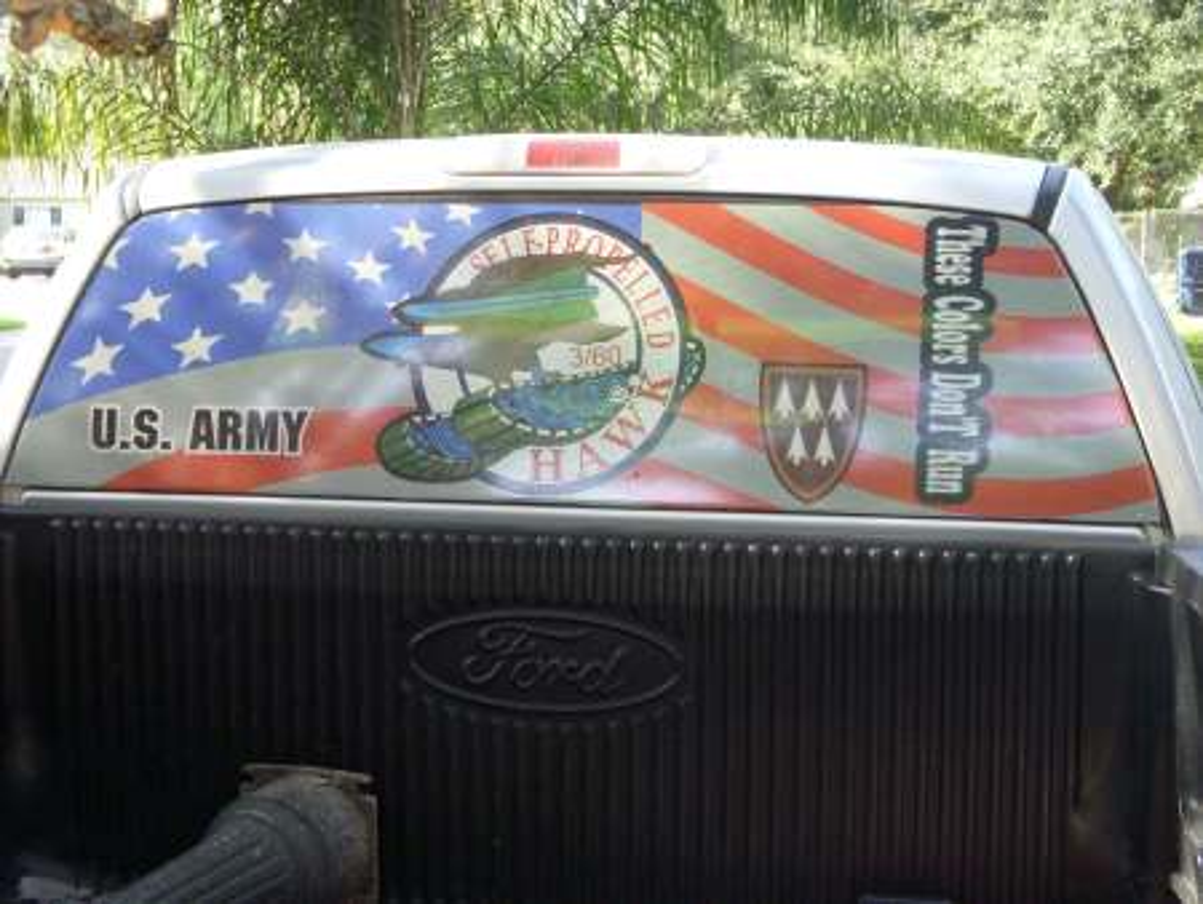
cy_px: 452
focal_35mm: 57
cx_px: 602
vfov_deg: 25.7
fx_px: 1982
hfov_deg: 33.8
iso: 320
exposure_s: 1/125
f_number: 3.6
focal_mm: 9.4
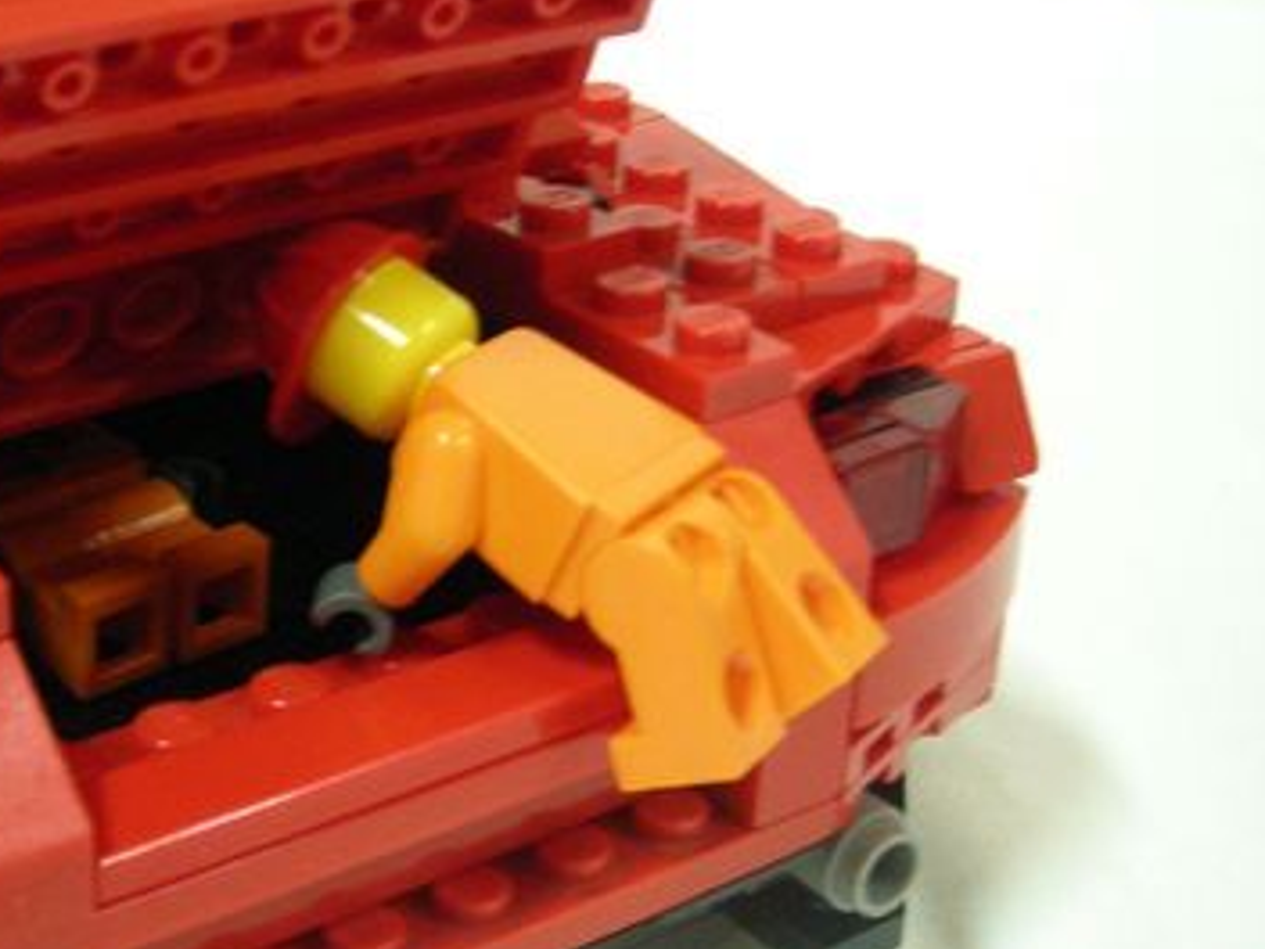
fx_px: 2522
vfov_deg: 21.3
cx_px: 291
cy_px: 539
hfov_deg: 27.7
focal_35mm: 69
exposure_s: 1/3.4
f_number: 3.2
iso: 200
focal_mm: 6.3
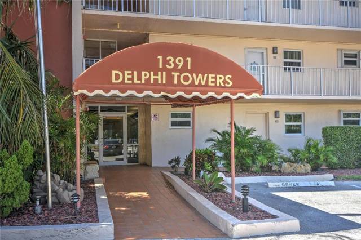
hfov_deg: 53.2
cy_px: 120
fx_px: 361
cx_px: 180
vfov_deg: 36.8
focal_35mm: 36
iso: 200
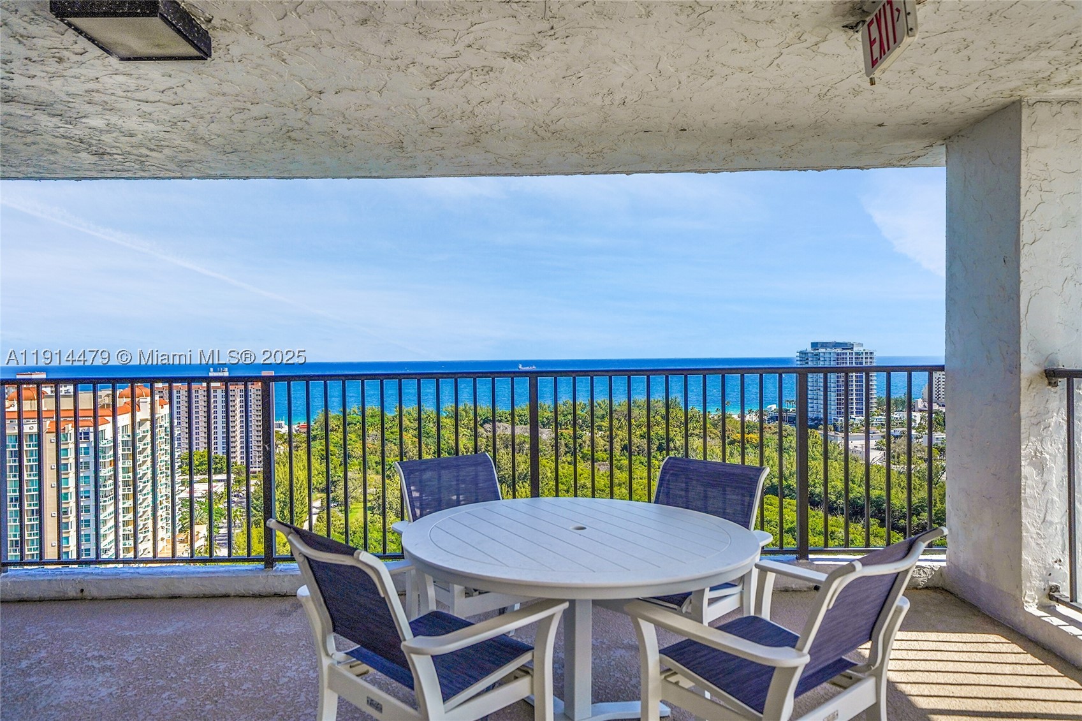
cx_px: 541
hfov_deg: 73.7
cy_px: 360
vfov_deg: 53.1
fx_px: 721
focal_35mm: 24
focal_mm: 24
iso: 400
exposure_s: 1/3200
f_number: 4
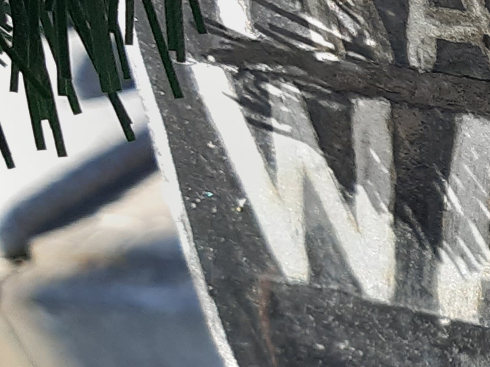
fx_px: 1995
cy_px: 435
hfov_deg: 12.2
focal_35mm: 141
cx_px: 1015
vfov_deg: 10.4
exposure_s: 1/227
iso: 40
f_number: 1.7
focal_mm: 3.92
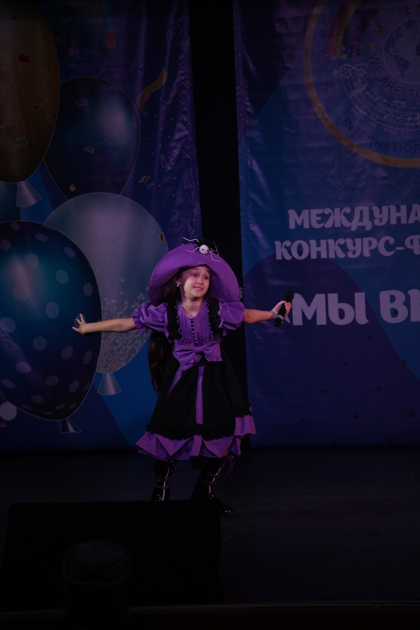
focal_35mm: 166
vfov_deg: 12.4
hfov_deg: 8.3
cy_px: 315
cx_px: 210
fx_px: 2905
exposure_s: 1/400
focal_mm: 166
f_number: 5.6
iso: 1600
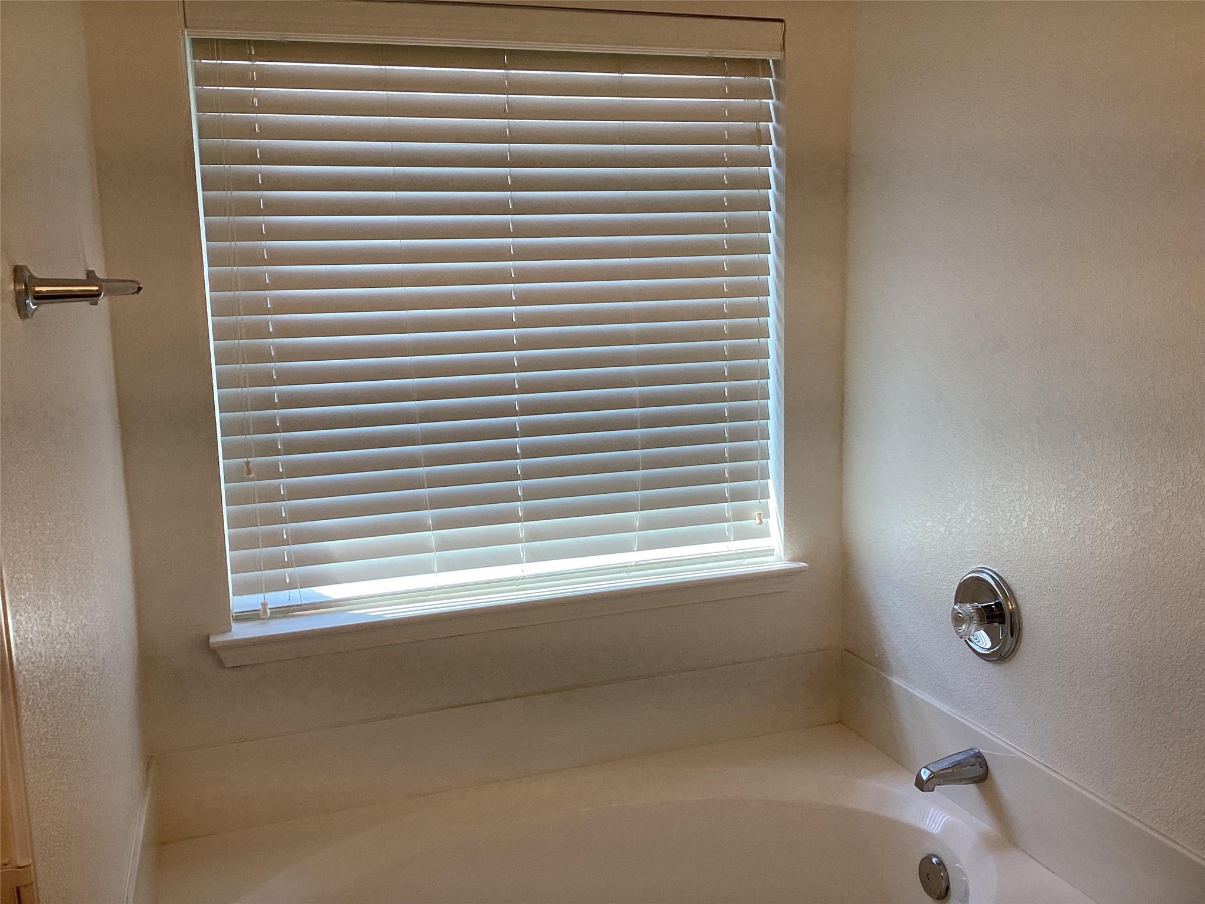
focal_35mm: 31
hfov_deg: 58.4
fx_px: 1079
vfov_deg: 45.4
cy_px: 452
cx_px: 602
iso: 40
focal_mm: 3.3
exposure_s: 1/120
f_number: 2.4
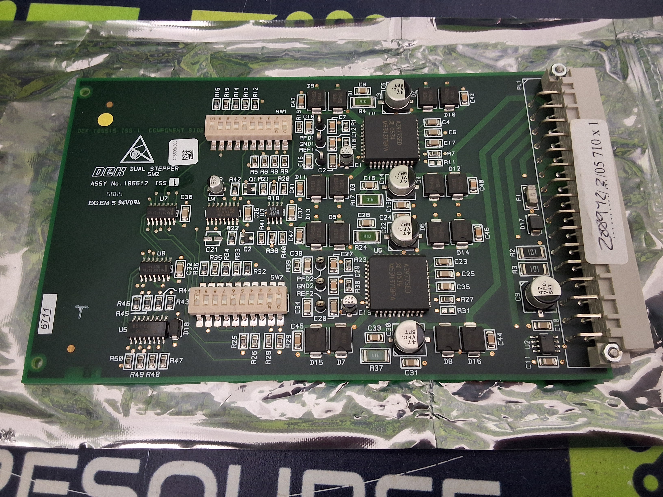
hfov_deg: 63.4
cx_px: 332
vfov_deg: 49.7
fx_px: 536
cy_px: 248
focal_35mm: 28
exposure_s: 1/20
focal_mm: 2.91
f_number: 1.9
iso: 320
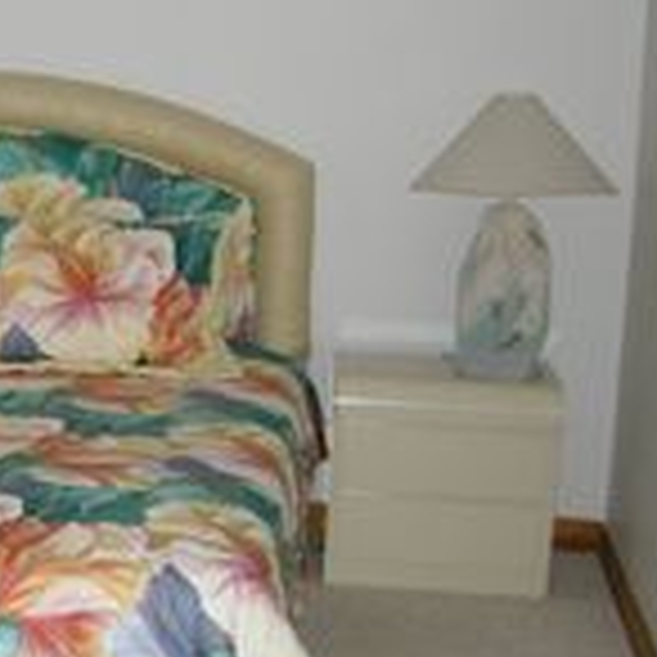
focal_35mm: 80
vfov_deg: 21.5
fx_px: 1718
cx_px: -63
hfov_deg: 20.6
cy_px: 459
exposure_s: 1/30
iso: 87
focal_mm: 7.5
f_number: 2.7
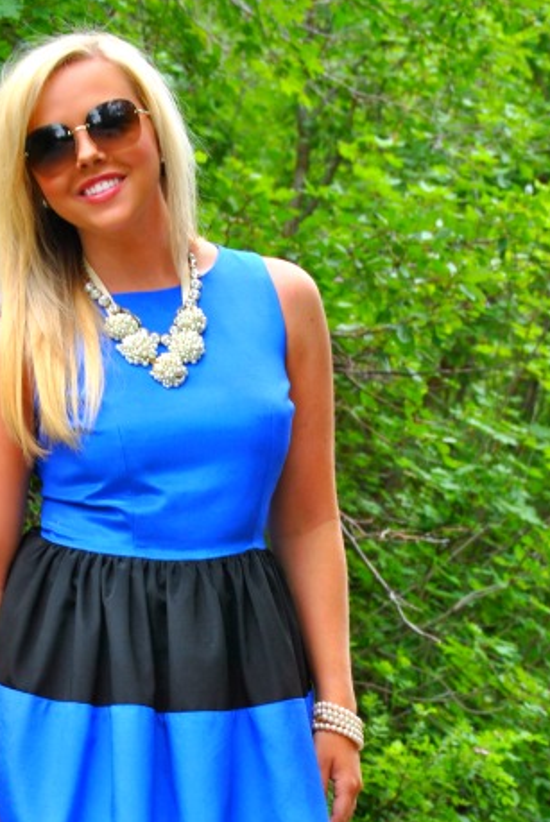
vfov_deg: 12.6
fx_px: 3680
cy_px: 750
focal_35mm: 161
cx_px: 181
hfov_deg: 8.5
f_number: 5
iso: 200
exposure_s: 1/100
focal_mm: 55
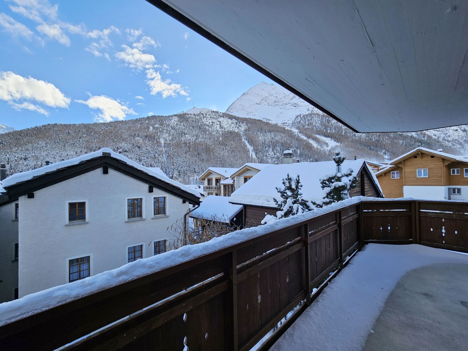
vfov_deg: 89.9
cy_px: 176
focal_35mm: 13
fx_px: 176
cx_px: 234
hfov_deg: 106.2
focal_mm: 2.2
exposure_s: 1/631
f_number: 2.2
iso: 50
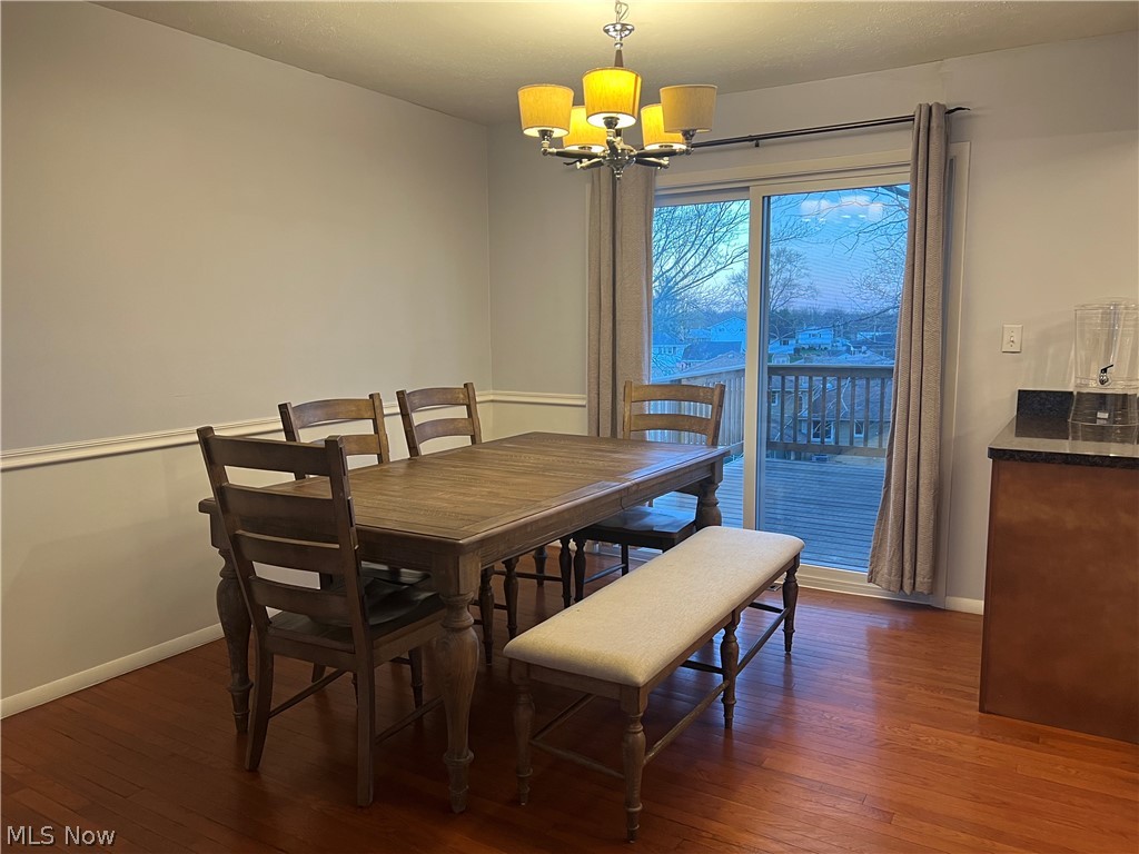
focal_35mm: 26
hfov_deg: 67.3
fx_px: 856
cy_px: 427
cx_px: 570
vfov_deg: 53.1
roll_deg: +0.1
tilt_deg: -9.2
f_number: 1.5
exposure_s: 1/60
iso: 160
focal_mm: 5.7
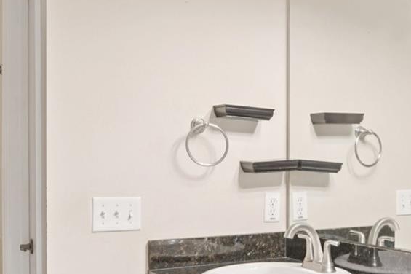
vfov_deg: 26.2
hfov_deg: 37.8
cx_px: 314
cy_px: 195
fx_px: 582
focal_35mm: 51
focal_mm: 18
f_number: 8
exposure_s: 1/10
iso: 400
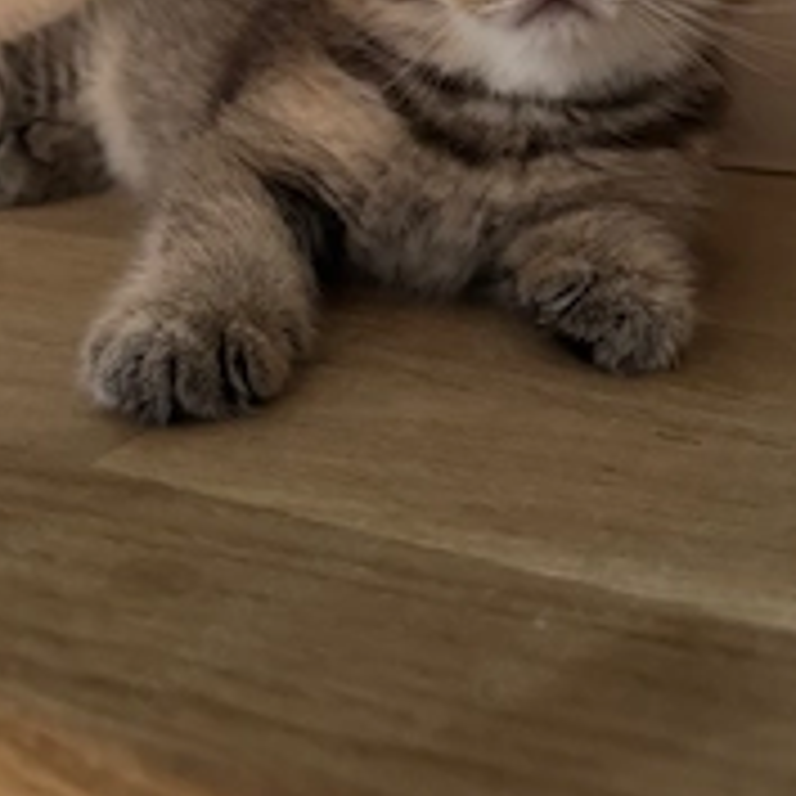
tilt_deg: -3.4
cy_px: -40
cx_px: 351
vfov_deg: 32.0
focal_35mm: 48
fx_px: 1249
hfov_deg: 35.3
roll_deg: +0.5
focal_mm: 6.76
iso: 1000
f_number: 1.78
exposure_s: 1/37
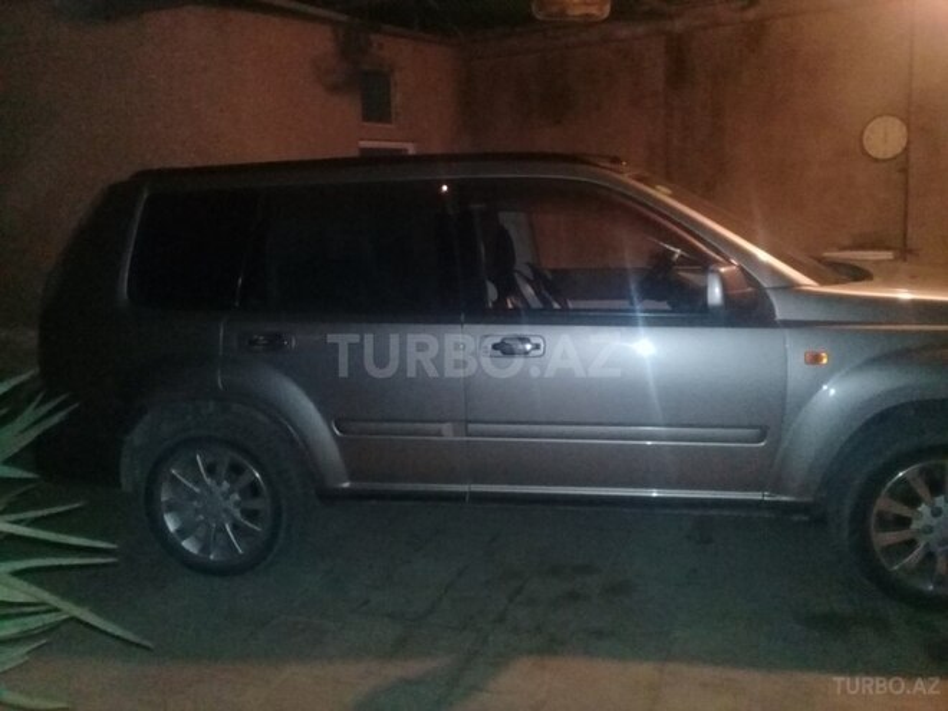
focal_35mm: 31
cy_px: 356
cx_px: 474
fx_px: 849
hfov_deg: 58.4
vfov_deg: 45.4
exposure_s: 1/15
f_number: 2.2
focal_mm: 3.3
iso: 800
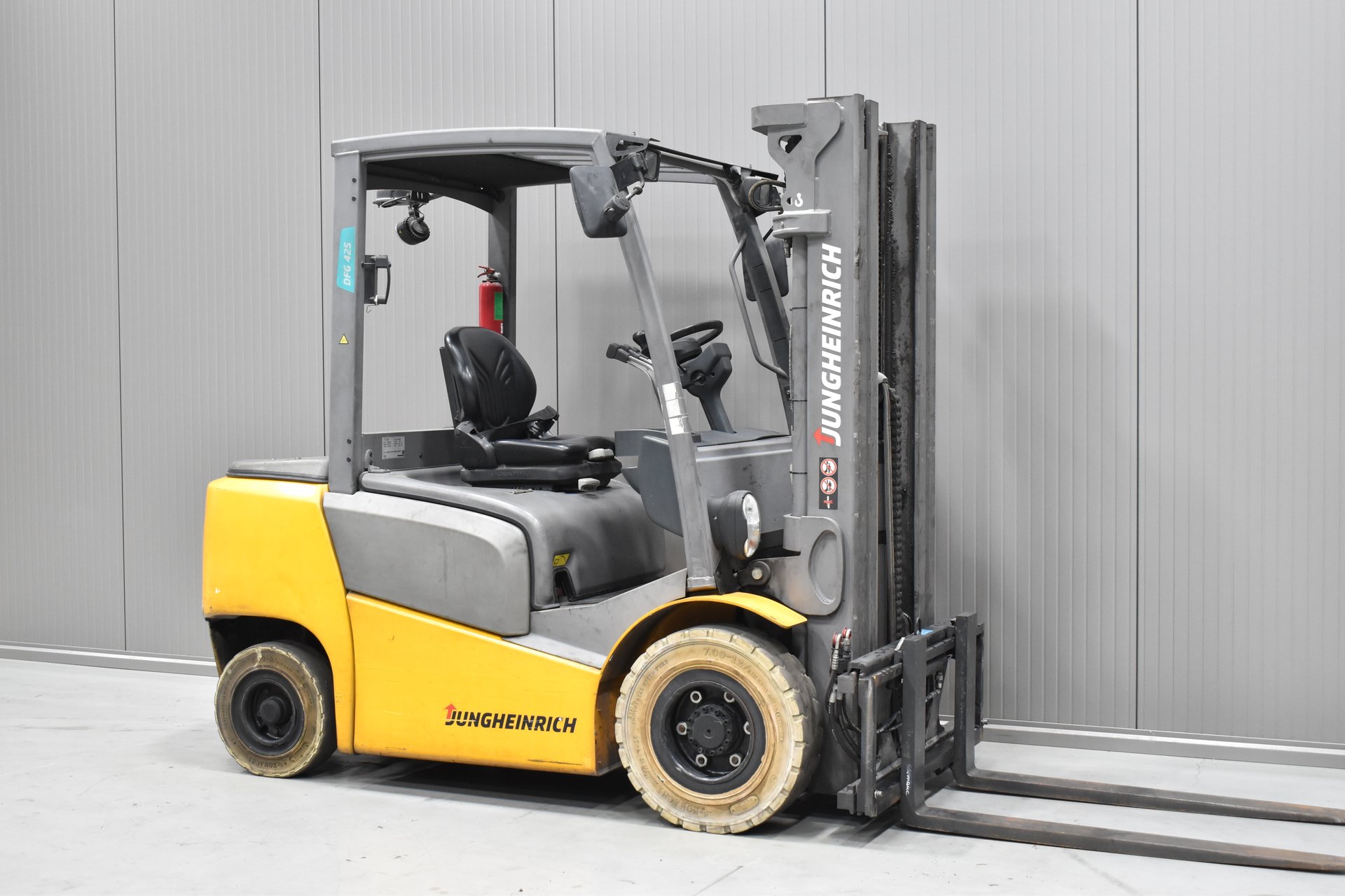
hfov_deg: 42.3
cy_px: 448
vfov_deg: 28.9
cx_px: 672
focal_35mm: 46
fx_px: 1737
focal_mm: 31
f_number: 5.6
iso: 1600
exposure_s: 1/25
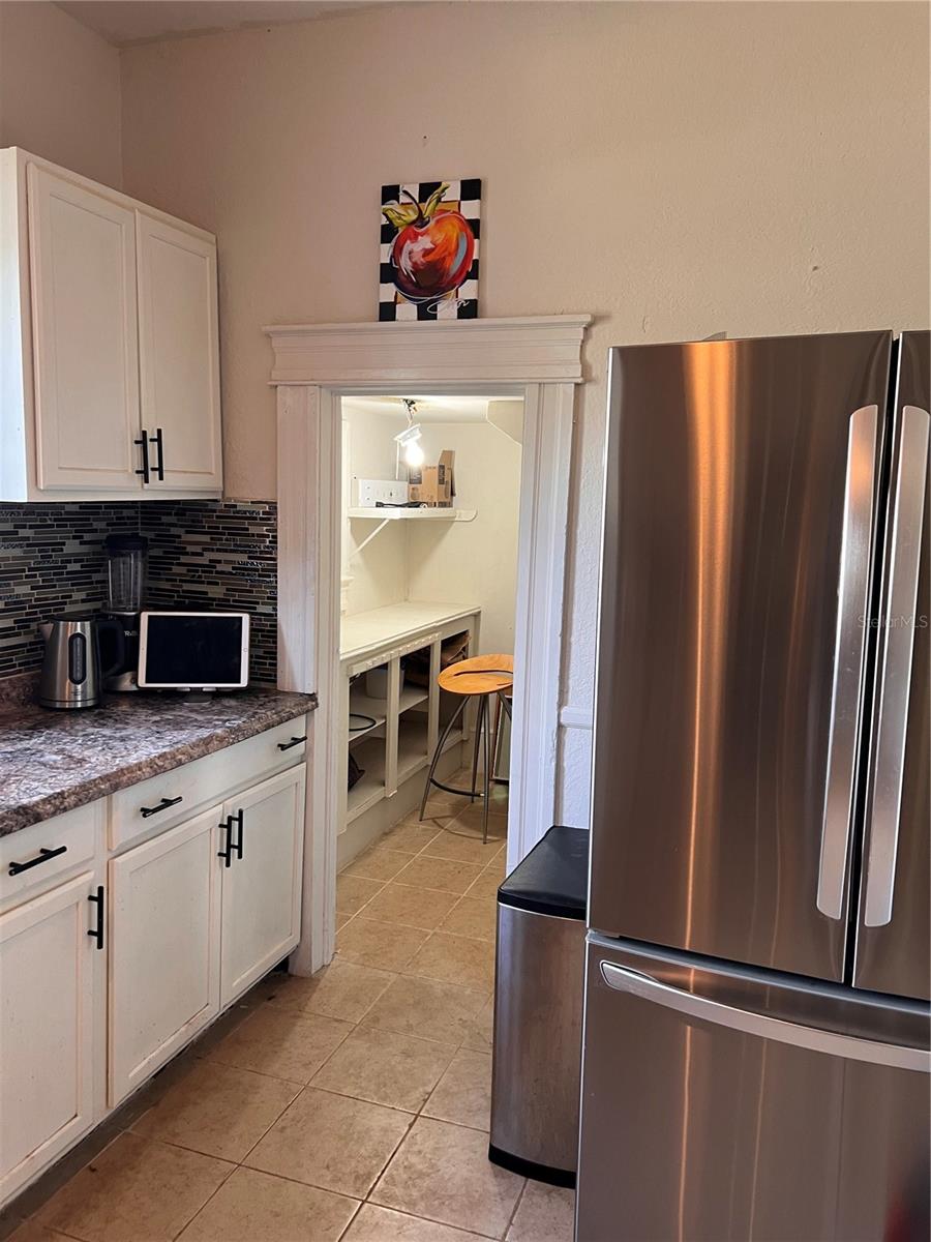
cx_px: 466
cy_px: 621
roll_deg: -2.2
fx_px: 932
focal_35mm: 26
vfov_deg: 67.3
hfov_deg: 53.1
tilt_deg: -8.0
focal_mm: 5.7
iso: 125
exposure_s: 1/60
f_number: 1.5
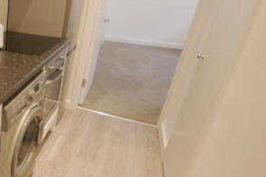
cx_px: -19
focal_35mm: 33
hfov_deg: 45.1
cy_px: 82
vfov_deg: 39.9
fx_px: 244
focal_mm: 10
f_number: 4
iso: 400
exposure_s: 1/15
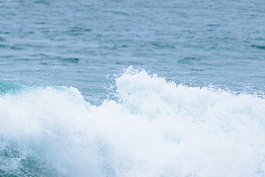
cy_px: 139
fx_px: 9979
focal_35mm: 1355
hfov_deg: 1.5
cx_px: -79
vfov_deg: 1.0
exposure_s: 1/2000
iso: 1250
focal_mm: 500
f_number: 5.6
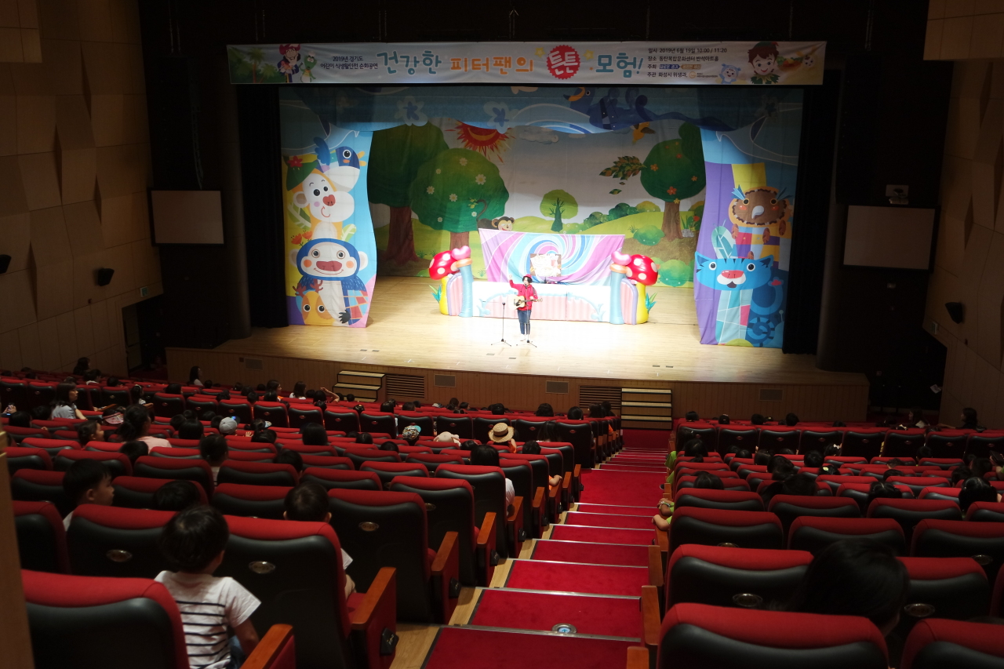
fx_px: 920
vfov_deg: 40.0
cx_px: 502
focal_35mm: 33
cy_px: 334
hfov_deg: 57.2
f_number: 4
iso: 800
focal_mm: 22
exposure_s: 1/40
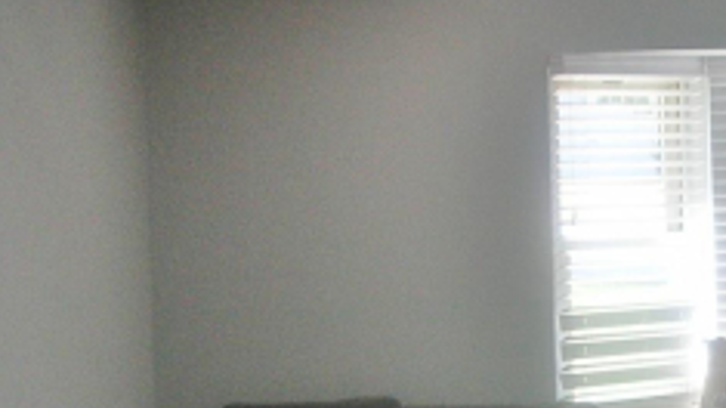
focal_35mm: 112
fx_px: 2155
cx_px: 745
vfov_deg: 10.8
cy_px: 325
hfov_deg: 18.6
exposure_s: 1/51.1
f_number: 2.7
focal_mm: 6
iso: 50
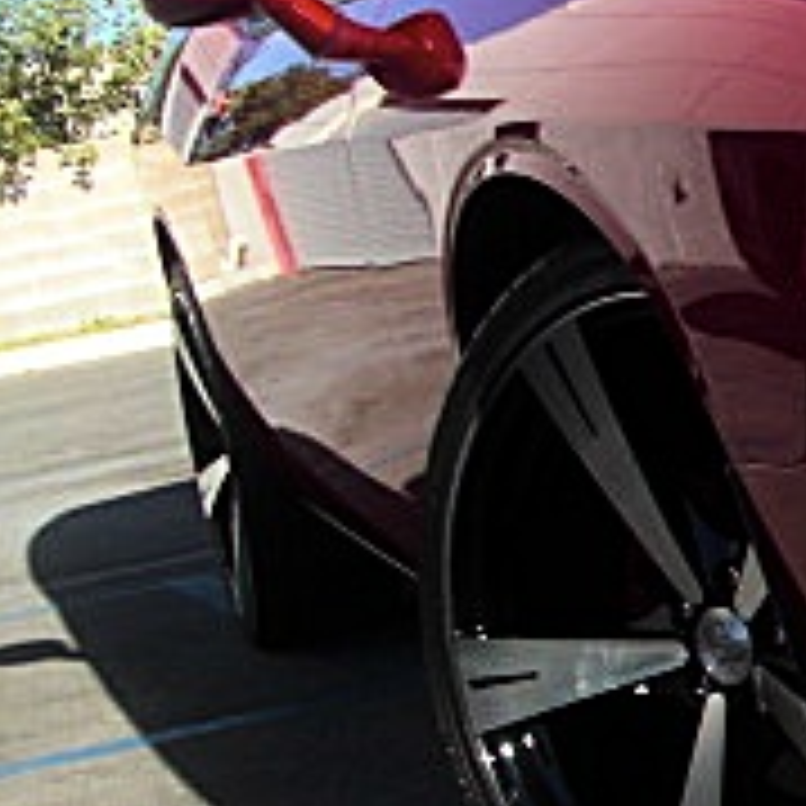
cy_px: 450
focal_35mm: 114
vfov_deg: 15.3
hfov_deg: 13.7
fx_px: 3003
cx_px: 1432
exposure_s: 1/500
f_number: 2.8
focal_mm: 6.3
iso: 50
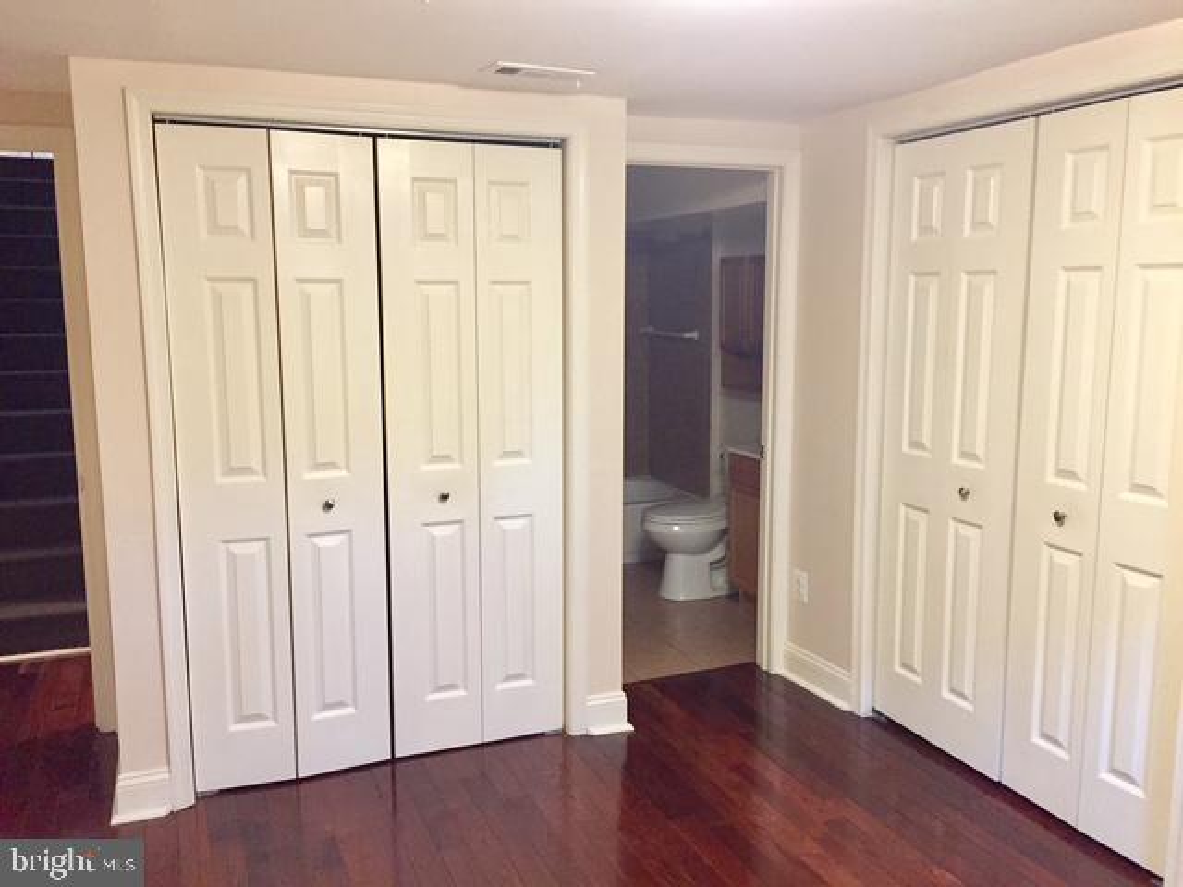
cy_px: 444
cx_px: 592
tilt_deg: -10.3
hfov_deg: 61.7
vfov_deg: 48.2
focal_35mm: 29
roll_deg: -1.5
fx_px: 991
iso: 200
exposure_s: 1/30
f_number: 2.2
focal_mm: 4.15
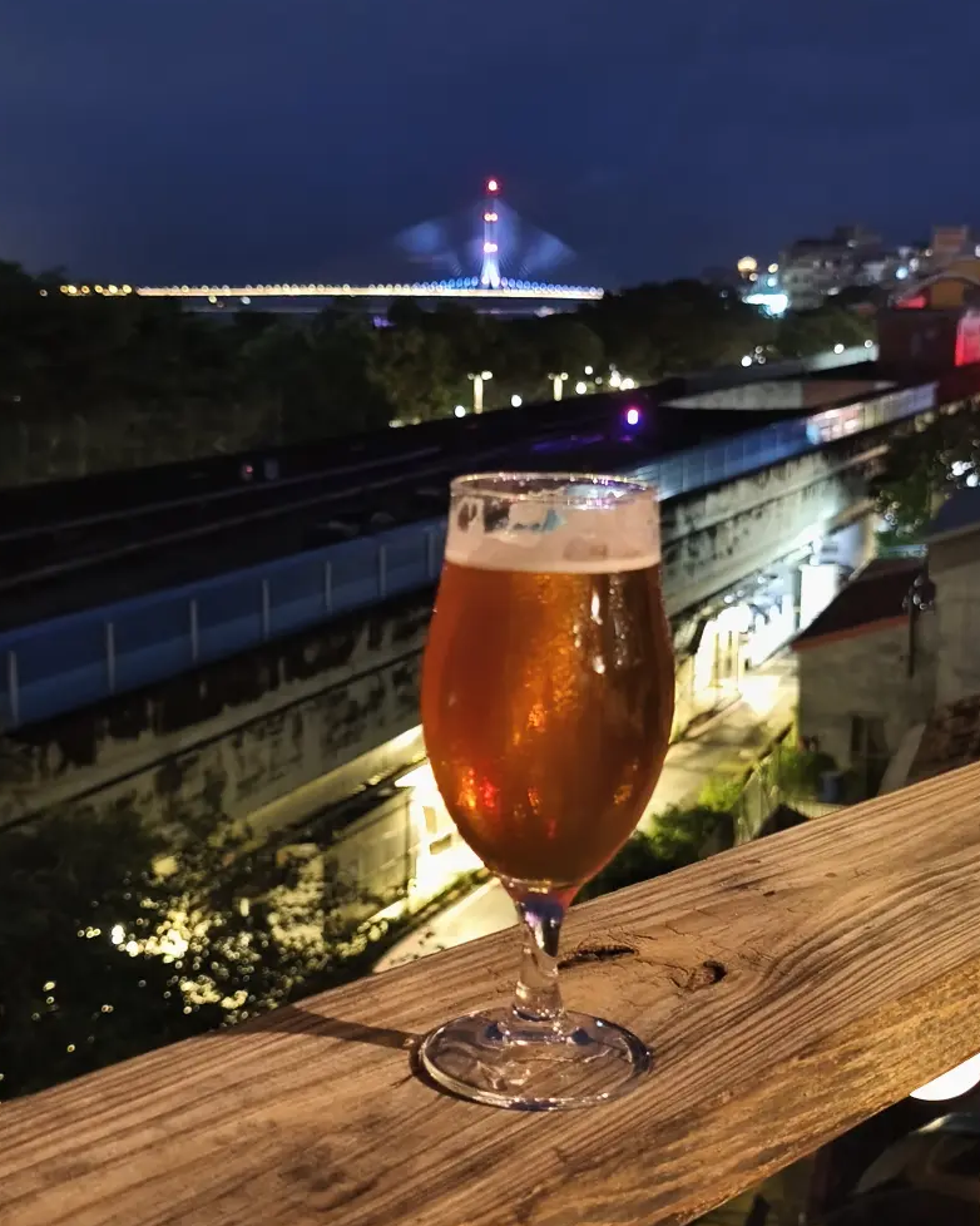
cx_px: 487
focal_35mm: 49
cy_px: 652
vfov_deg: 38.0
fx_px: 1777
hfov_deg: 30.8
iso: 6400
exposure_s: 1/17.1
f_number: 1.65
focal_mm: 6.18
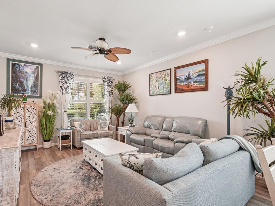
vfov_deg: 71.6
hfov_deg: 87.7
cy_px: 105
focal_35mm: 18
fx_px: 143
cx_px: 129
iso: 400
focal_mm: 16
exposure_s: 1/13
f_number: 8
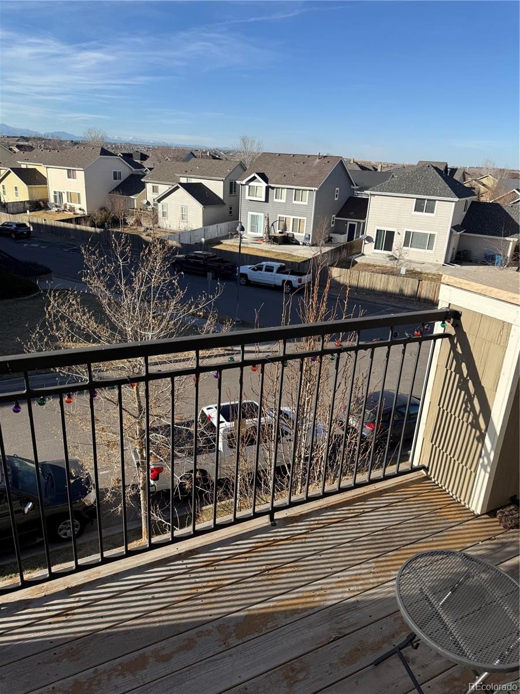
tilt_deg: -20.9
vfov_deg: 71.6
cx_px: 260
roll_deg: -3.1
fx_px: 481
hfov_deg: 56.8
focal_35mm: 24
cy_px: 347
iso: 80
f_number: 1.78
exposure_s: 1/3759
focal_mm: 6.76
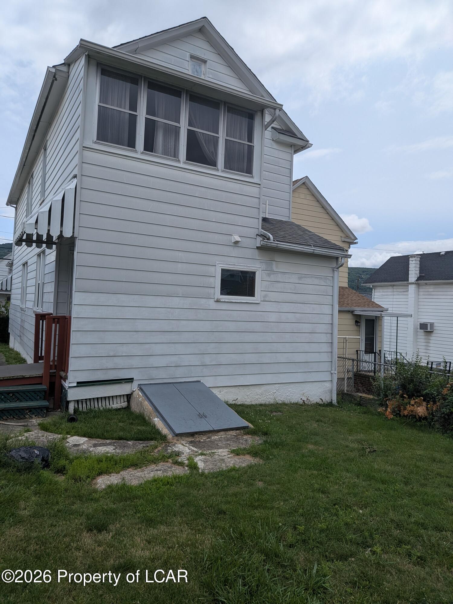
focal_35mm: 24
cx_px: 226
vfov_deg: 71.6
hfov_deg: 56.8
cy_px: 302
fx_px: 419
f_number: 1.7
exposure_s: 1/2985
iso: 28
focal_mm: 4.53
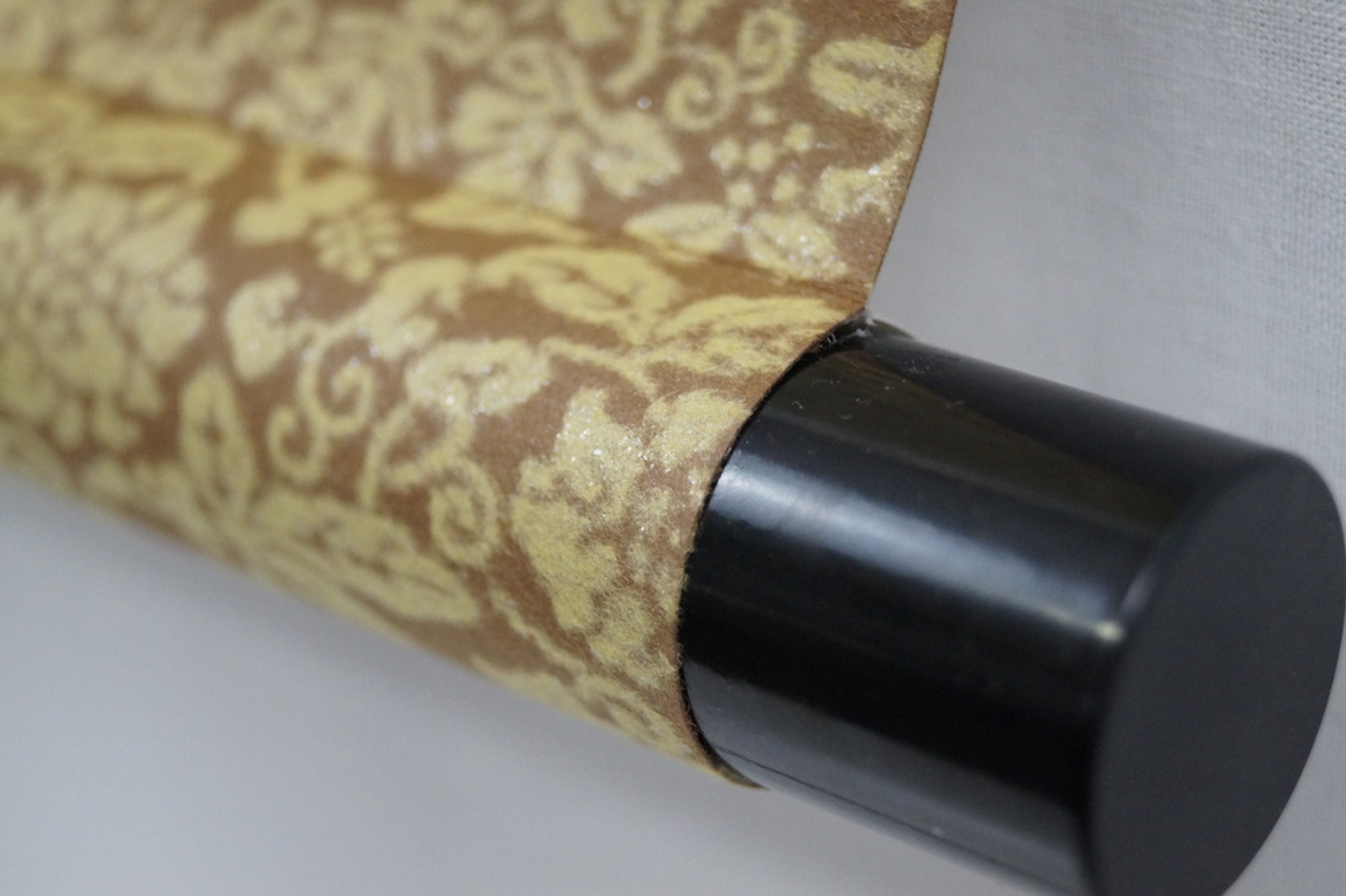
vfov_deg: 18.2
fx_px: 2803
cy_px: 448
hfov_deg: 27.0
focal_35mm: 75
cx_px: 673
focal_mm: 50
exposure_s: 1/160
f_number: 5.6
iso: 2500
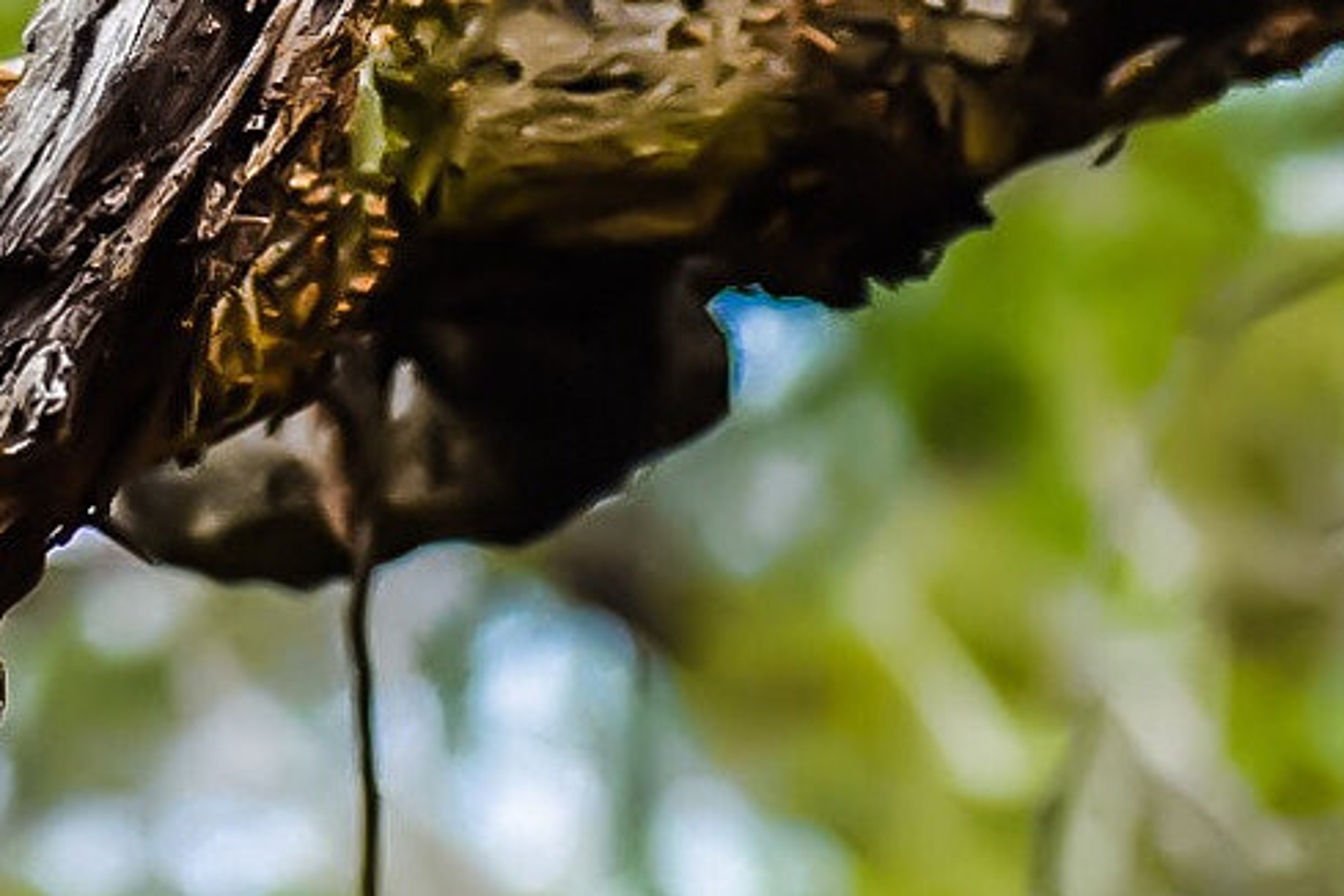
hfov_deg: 3.0
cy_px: 213
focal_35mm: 687
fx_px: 25646
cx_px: -44
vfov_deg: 2.0
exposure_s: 1/800
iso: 800
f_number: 4.8
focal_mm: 140
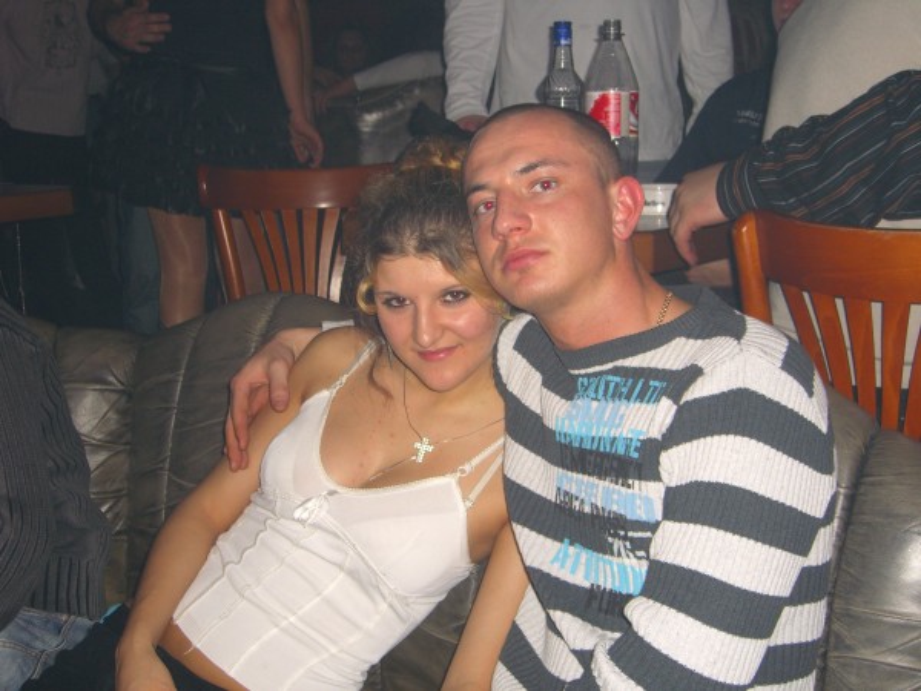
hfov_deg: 41.2
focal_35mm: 46
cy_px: 346
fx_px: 1224
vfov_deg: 31.5
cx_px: 460
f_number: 3.1
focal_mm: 9.5
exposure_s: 1/60
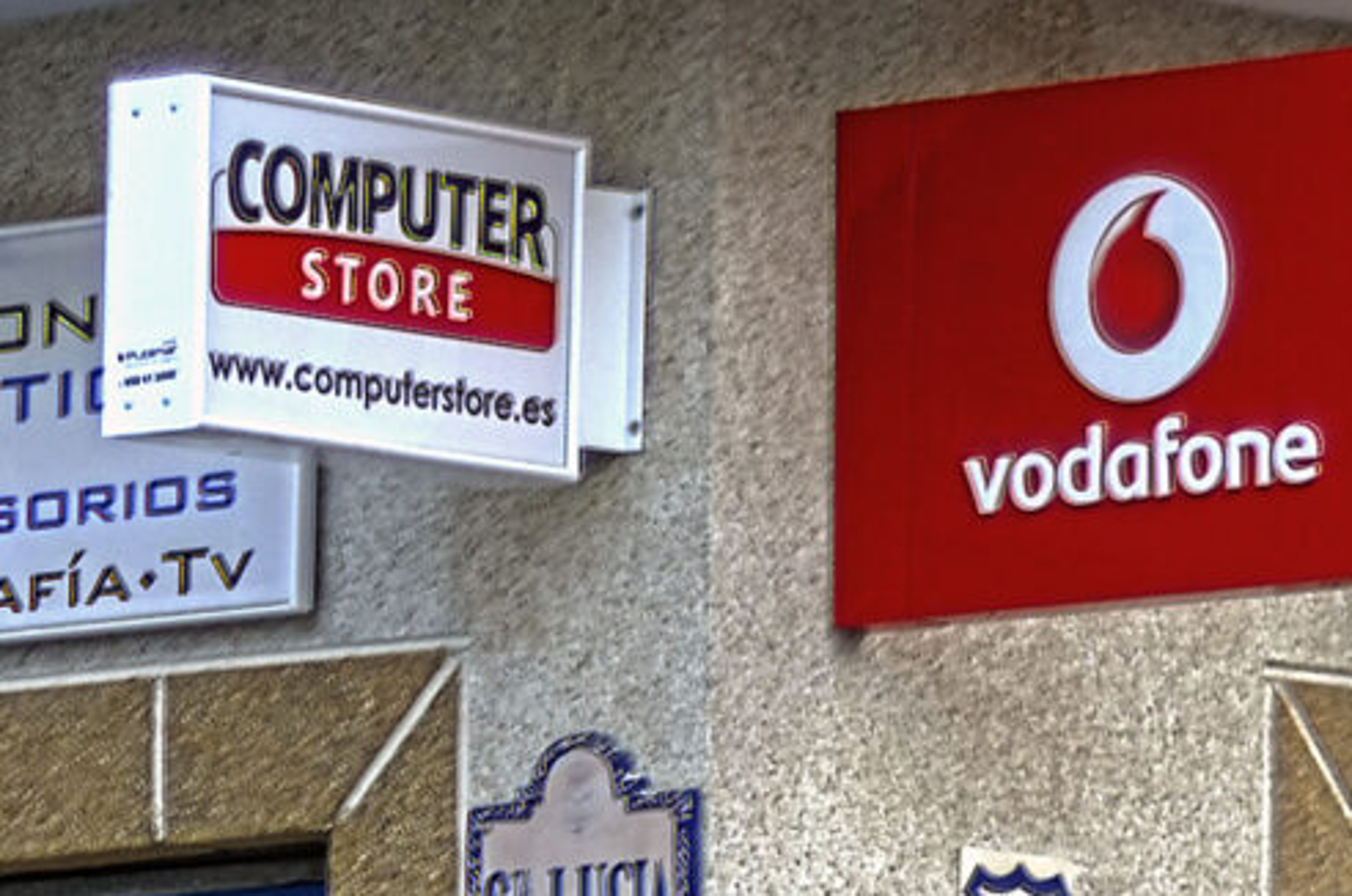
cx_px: 198
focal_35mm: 390
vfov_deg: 3.5
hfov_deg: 5.3
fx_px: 14618
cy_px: 1866
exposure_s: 1/60
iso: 100
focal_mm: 50
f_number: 2
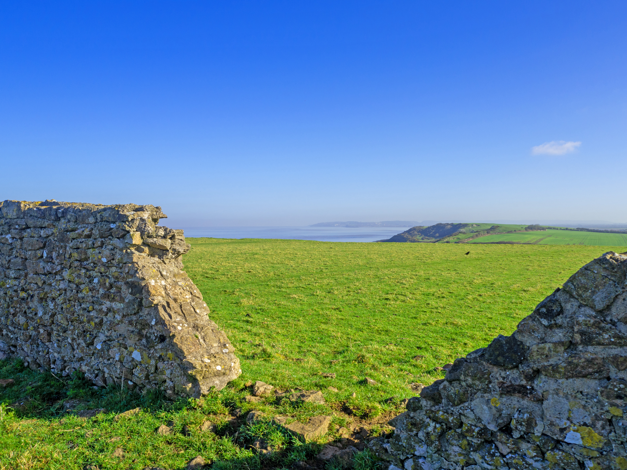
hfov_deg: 63.4
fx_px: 507
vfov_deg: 49.7
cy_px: 235
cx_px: 314
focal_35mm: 28
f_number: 7.1
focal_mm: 14
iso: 200
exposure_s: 1/400
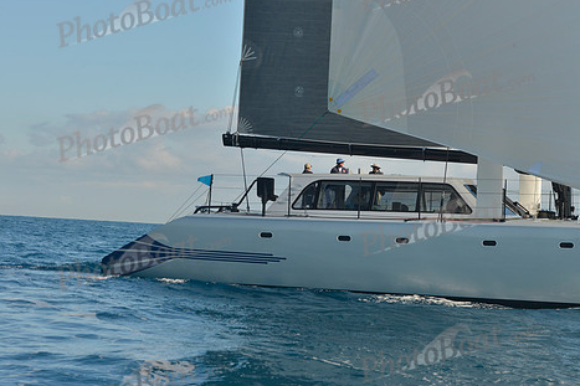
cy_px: 177
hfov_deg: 23.4
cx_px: 297
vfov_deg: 15.7
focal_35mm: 87
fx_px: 1401
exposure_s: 1/640
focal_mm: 70
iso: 200
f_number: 7.1
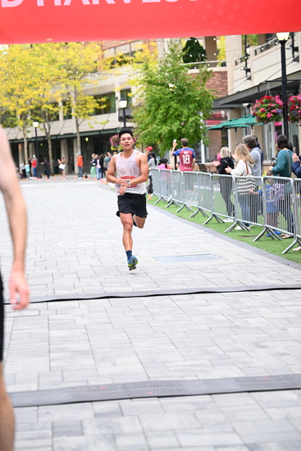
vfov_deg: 26.6
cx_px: 150
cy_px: 226
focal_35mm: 76
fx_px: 952
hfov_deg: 18.0
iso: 1600
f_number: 2.8
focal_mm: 76
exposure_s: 1/800
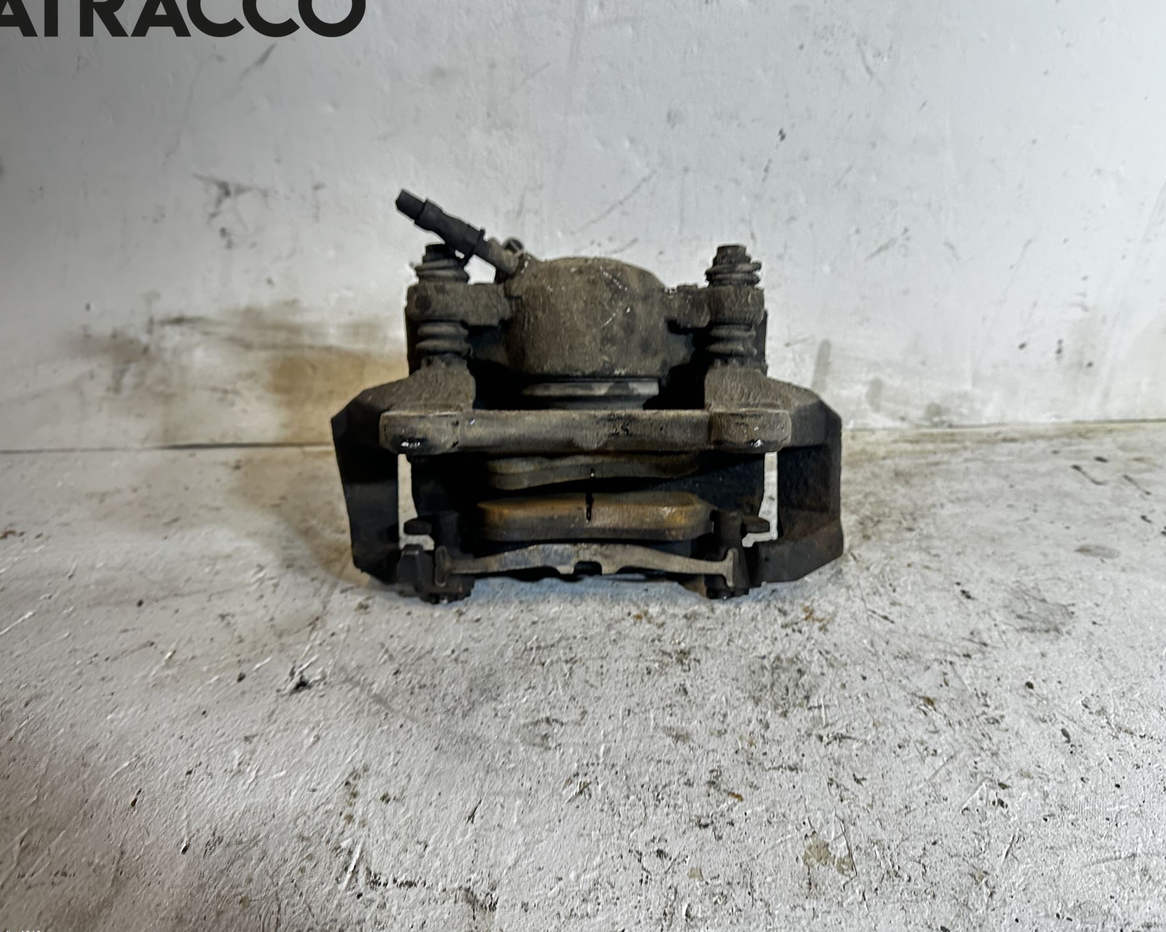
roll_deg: +0.2
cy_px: 454
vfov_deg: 54.9
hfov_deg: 66.0
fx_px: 897
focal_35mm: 26
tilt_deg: -24.9
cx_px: 624
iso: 250
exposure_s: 1/50
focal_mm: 6.86
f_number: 1.78
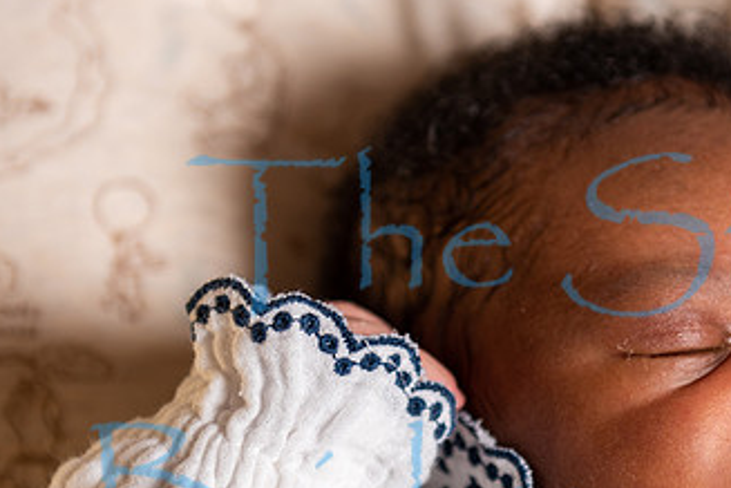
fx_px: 2640
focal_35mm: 130
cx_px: 480
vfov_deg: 10.5
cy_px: 323
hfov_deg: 15.7
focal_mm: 56
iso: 100
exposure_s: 1/160
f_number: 2.8
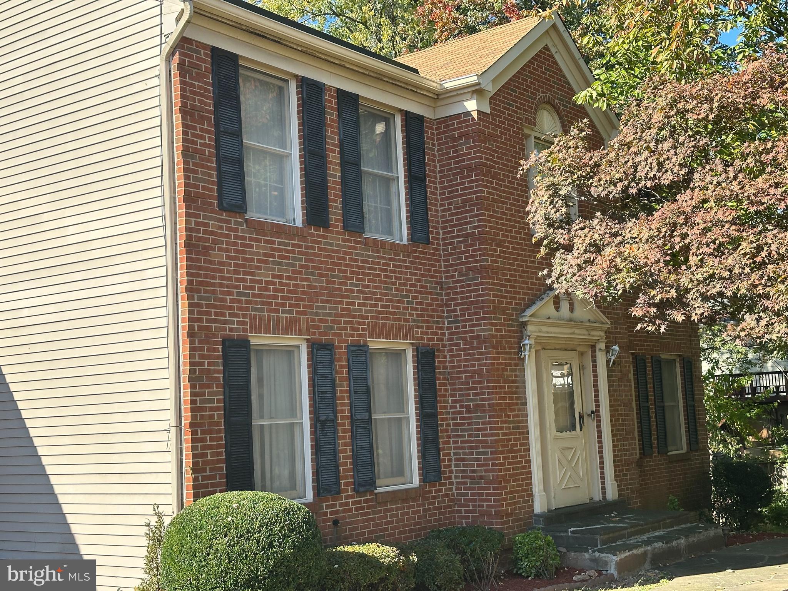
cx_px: 394
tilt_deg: +6.4
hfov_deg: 39.7
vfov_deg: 30.3
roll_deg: +2.0
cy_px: 296
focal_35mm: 48
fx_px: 1093
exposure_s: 1/1721
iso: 64
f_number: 1.78
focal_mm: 6.86
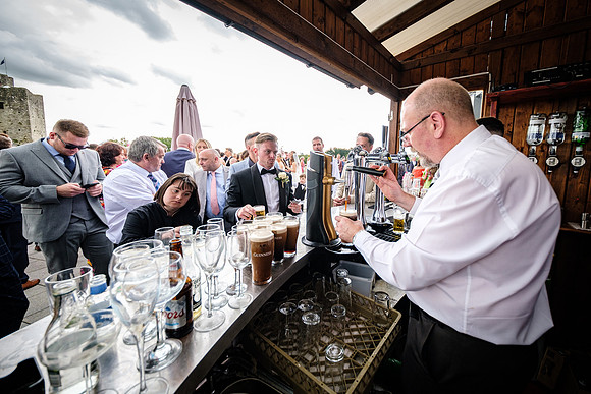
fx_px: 220
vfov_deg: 83.5
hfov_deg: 106.3
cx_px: 325
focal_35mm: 13
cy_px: 181
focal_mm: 8
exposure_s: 1/320
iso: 200
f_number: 2.8
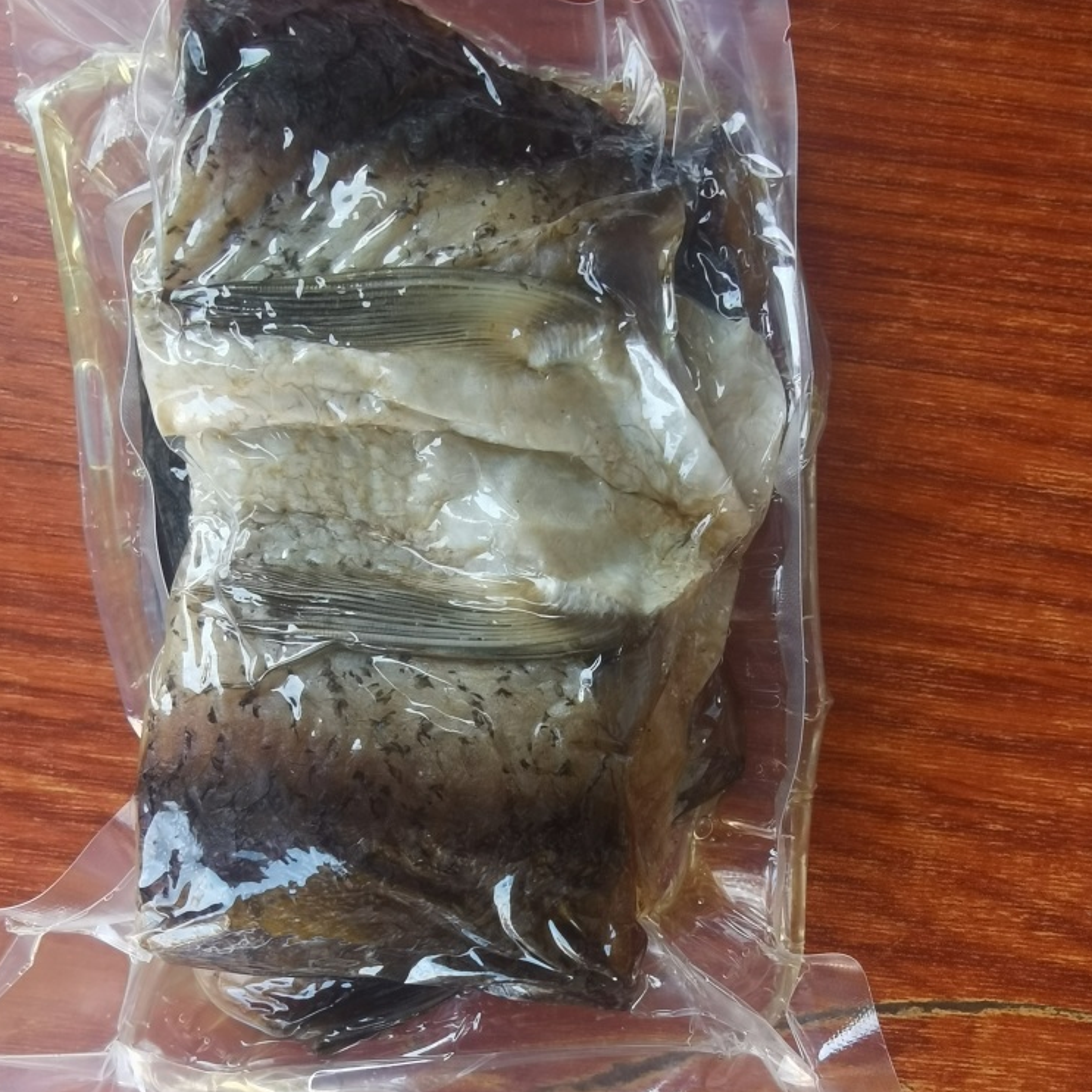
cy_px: 590
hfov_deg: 49.7
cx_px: 523
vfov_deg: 49.7
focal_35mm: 33
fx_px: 1178
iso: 64
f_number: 2.2
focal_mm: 2.26
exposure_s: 1/50
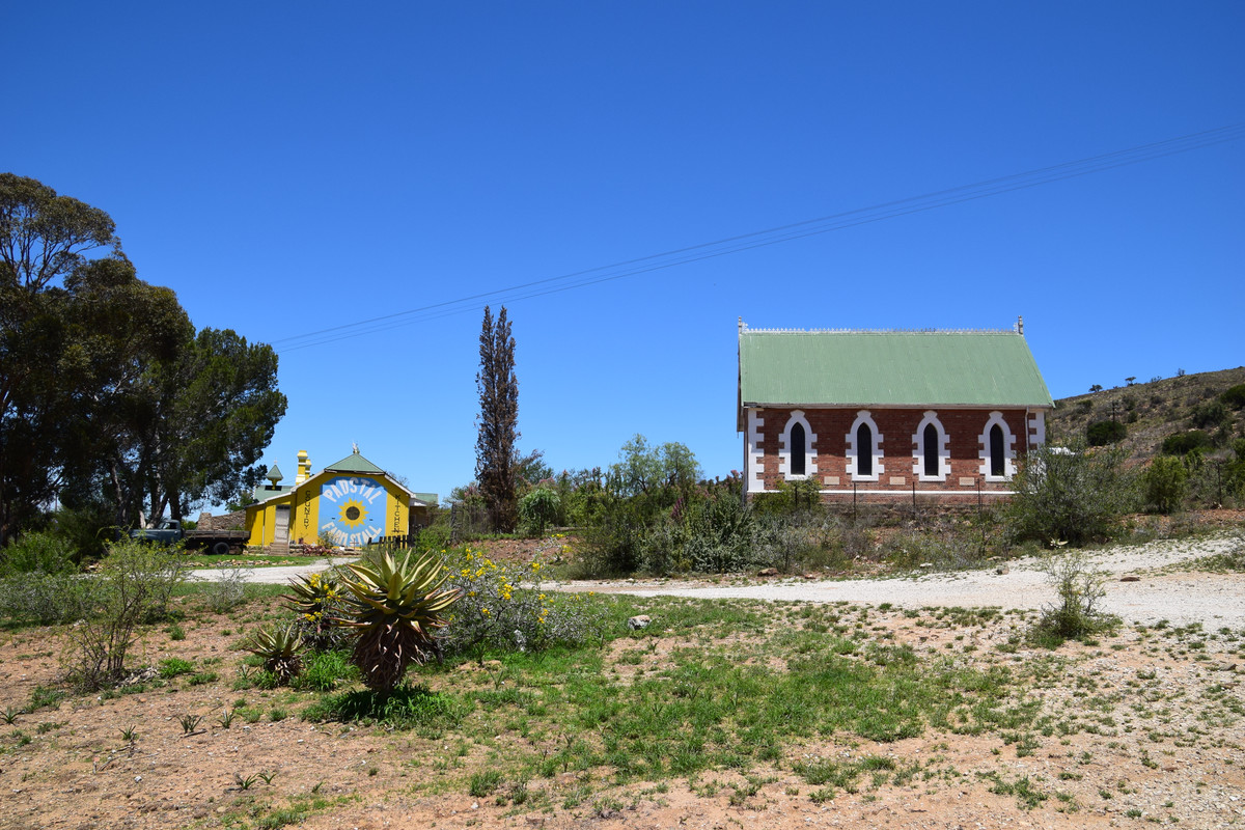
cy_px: 415
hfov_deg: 67.4
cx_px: 622
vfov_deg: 47.9
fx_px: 934
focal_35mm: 27
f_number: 11
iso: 220
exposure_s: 1/500
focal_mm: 18
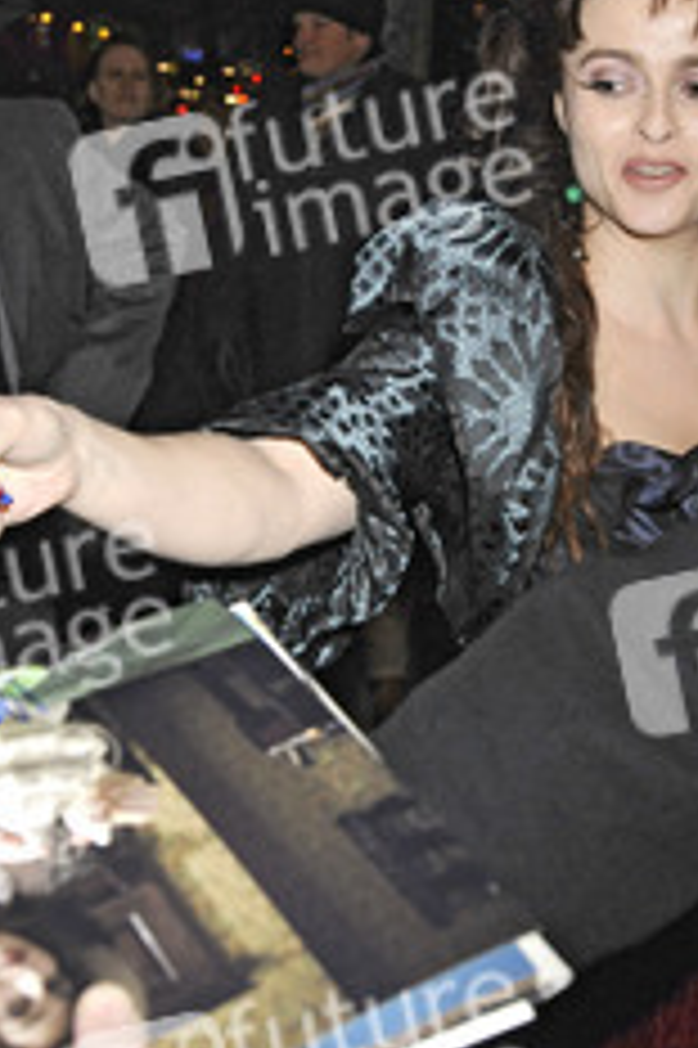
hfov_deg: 22.5
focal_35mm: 60
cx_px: 432
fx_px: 1747
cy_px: 405
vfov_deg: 33.3
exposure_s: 1/200
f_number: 6.3
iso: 3200
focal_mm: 35
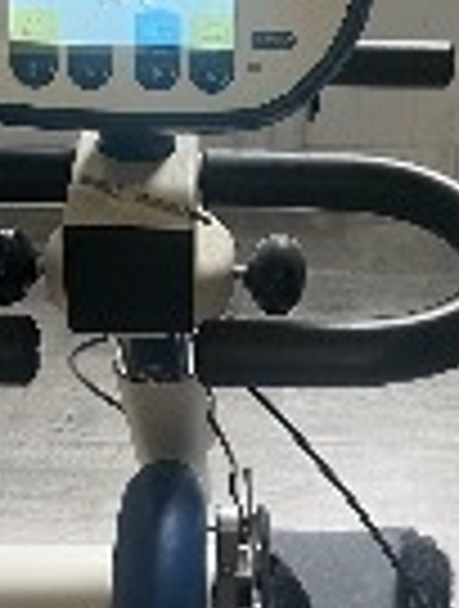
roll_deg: -2.5
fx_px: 1285
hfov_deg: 20.2
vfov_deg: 26.6
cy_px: 297
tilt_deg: -38.2
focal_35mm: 73
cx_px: 268
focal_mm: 5.1
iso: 125
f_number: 1.6
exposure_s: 1/80
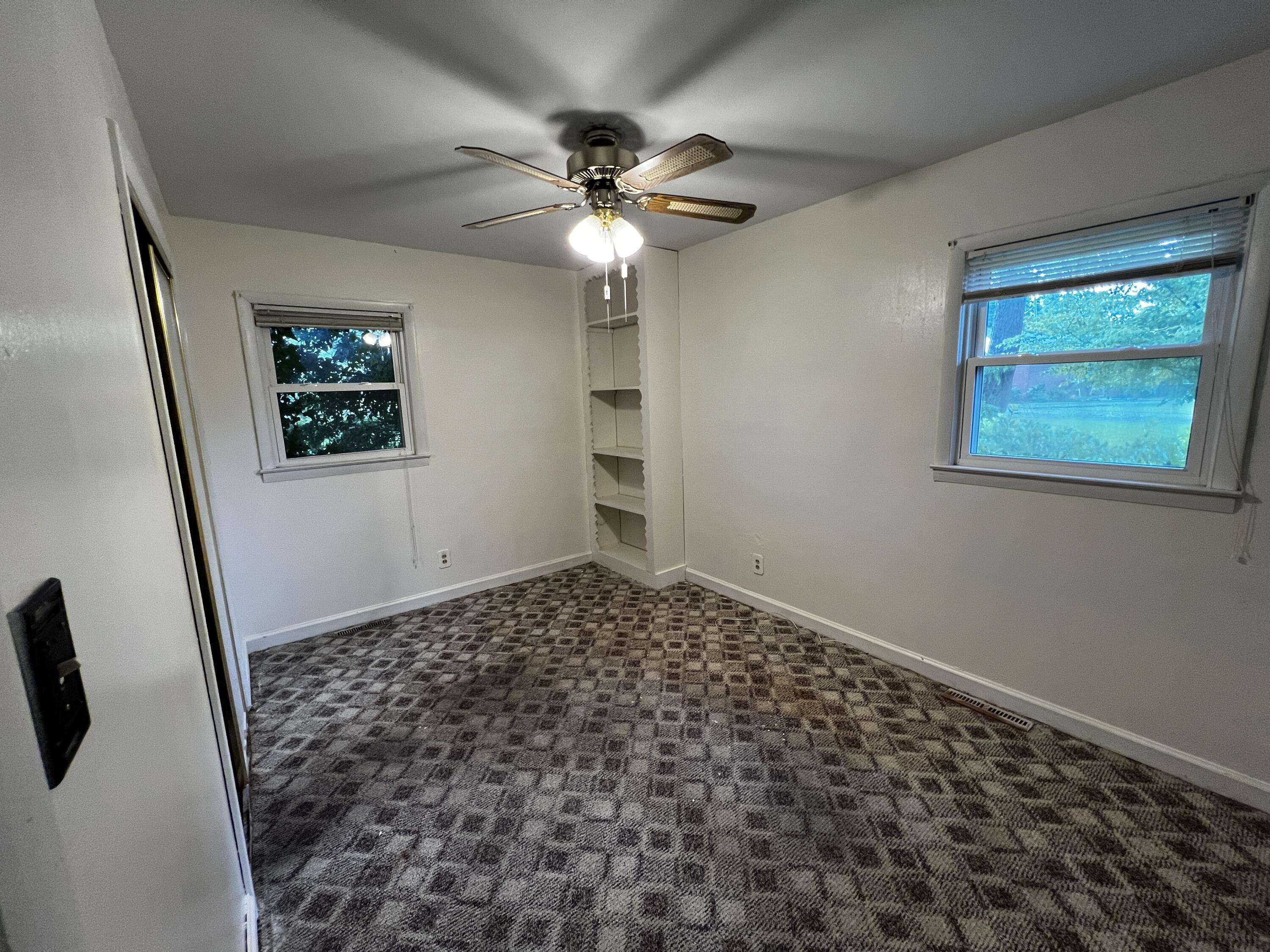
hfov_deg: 106.2
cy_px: 476
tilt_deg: -9.5
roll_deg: +2.8
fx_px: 477
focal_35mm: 13
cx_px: 635
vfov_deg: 89.9
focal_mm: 1.57
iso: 160
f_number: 1.8
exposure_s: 1/120
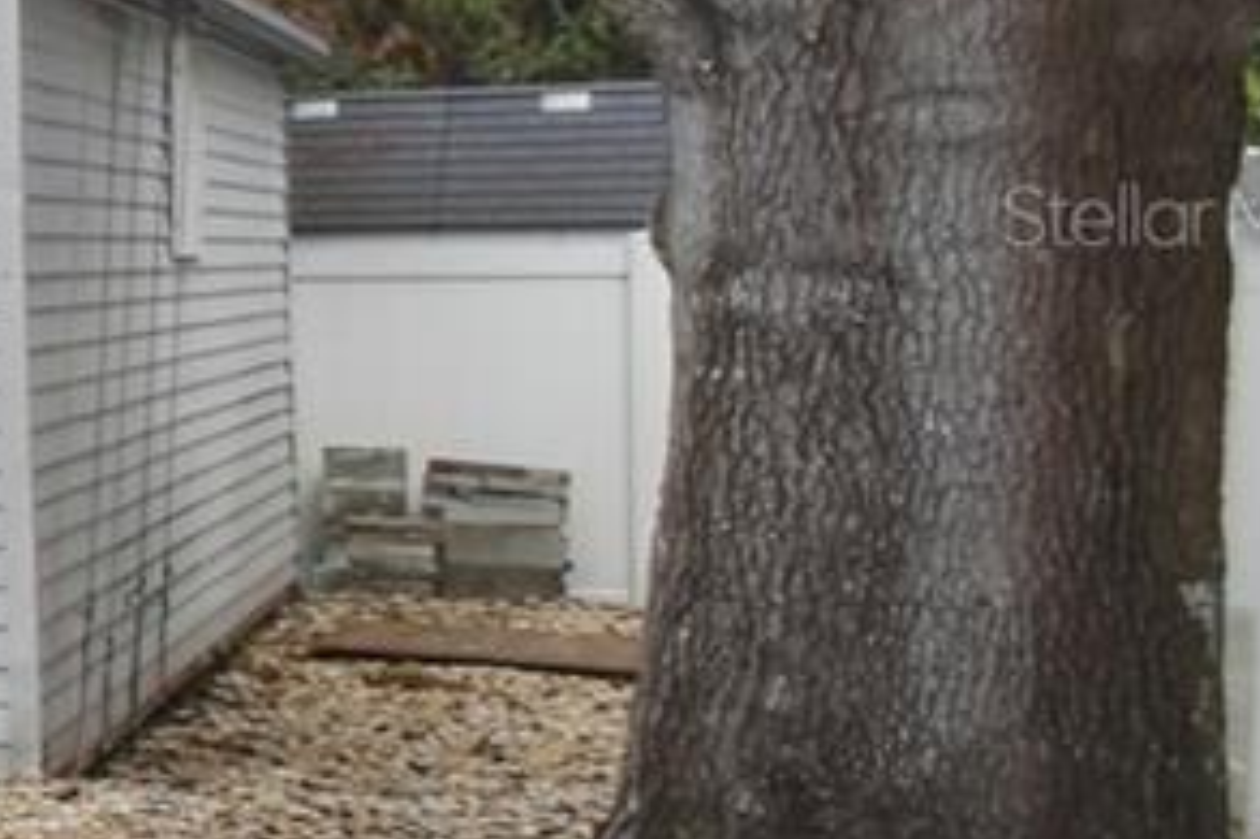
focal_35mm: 82
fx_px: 2868
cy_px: 215
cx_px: -2056
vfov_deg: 16.6
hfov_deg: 13.5
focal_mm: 10
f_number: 7.1
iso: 100
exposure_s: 1/500
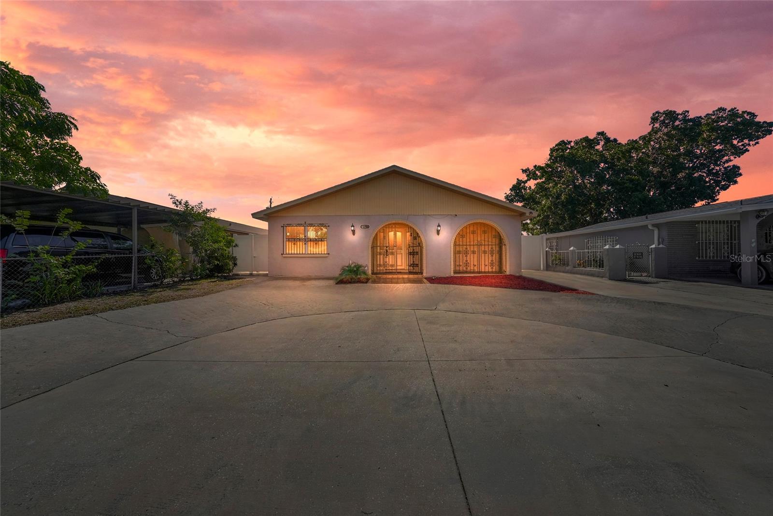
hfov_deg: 112.6
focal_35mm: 12
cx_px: 386
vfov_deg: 90.1
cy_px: 258
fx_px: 258
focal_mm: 12
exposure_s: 1/800
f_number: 7.1
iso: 400
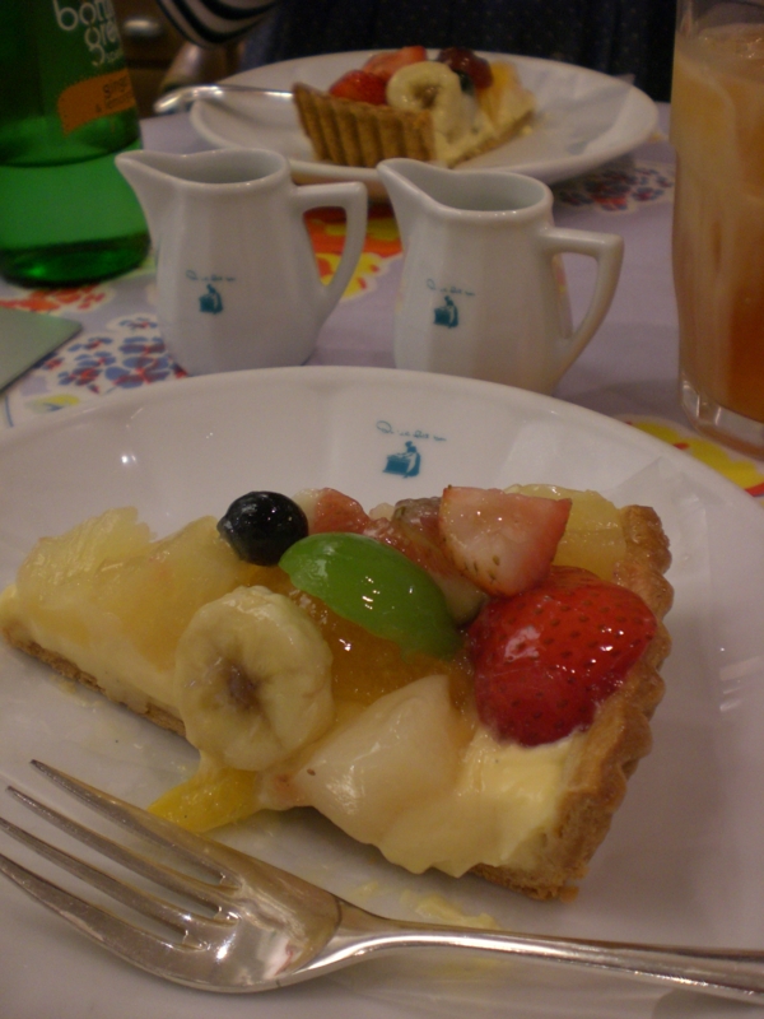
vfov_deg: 49.0
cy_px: 510
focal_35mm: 38
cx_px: 382
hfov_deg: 37.7
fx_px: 1118
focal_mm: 6.3
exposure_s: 1/60
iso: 200
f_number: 3.1
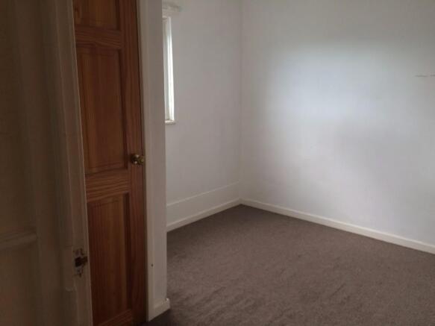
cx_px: 218
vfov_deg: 48.2
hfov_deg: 61.7
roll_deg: +0.1
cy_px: 163
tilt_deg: -15.0
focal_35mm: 29
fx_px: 364
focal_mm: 4.15
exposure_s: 1/33
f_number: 2.2
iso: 50
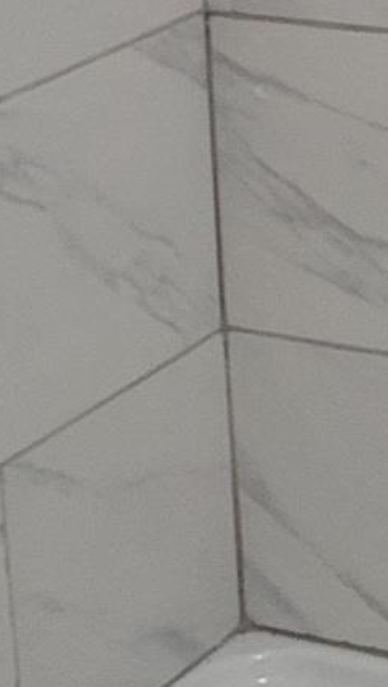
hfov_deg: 7.7
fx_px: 2774
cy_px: -331
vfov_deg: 13.4
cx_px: 763
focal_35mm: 152
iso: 320
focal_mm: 5.4
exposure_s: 1/120
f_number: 1.8
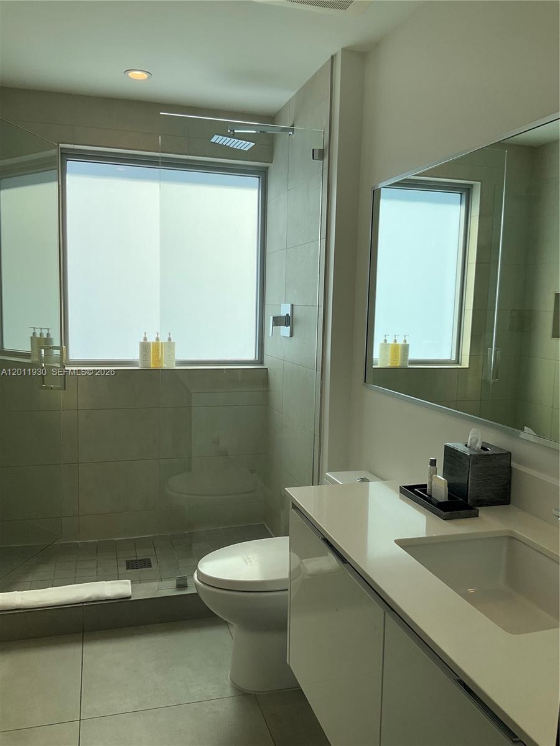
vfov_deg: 61.7
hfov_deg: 48.2
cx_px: 280
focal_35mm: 29
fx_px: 626
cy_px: 373
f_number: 1.8
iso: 16
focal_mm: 3
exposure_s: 1/478
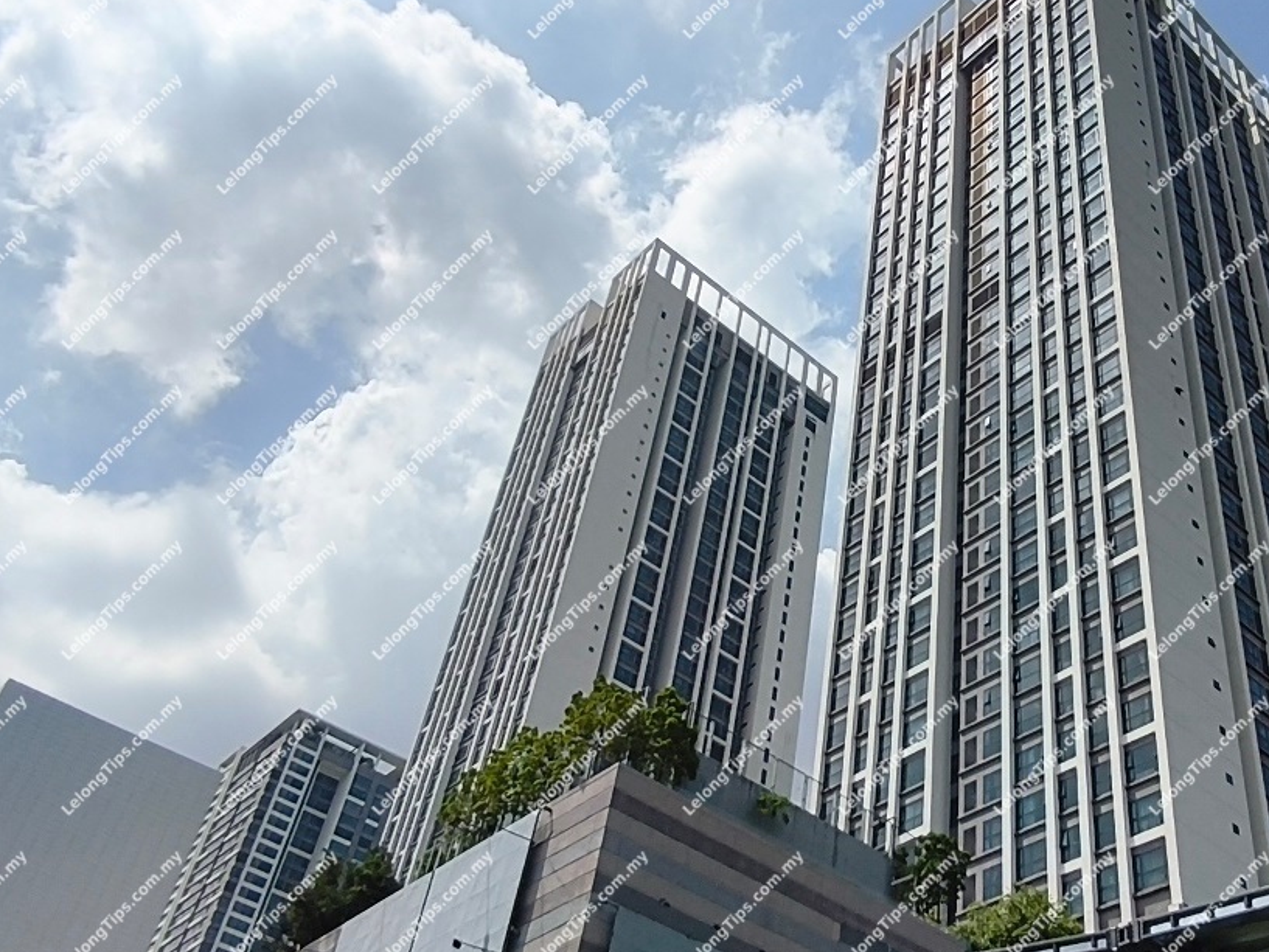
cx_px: 871
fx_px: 1137
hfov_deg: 56.8
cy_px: 483
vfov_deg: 45.5
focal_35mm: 31
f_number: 2.2
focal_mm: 1.65
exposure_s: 1/7843
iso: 50
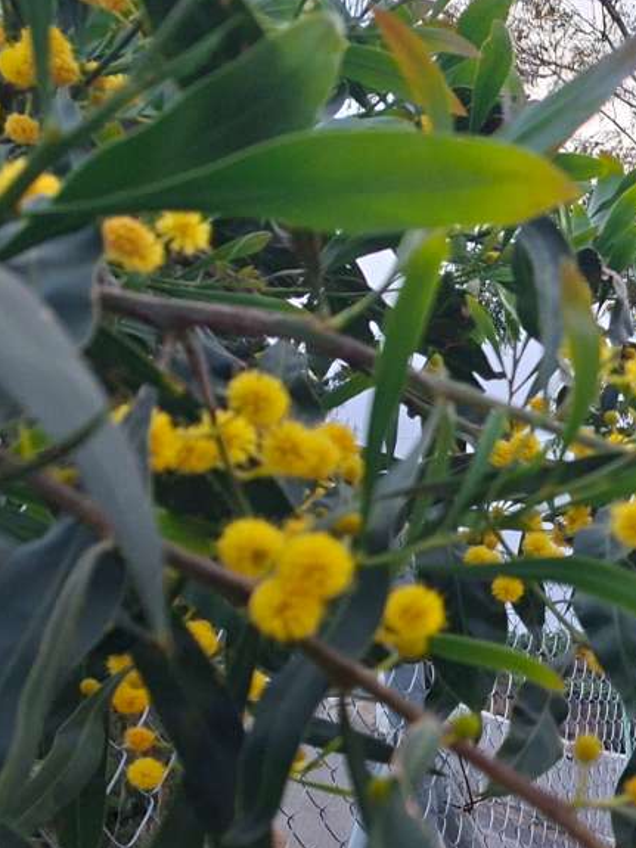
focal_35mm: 60
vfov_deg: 30.9
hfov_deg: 19.2
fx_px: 1470
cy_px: 740
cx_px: 1104
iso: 50
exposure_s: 1/136
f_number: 1.8
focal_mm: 5.54
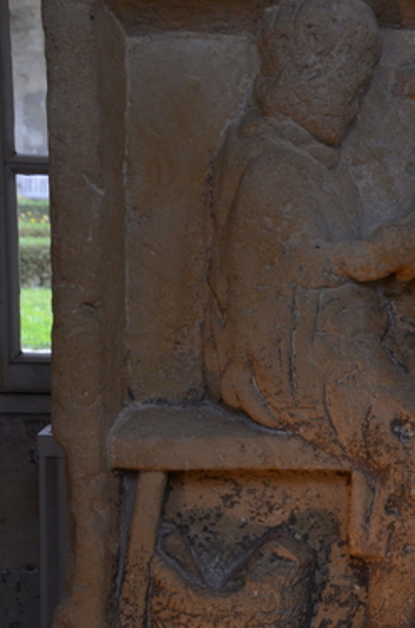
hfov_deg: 11.6
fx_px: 2034
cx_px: 366
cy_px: 444
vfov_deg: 17.5
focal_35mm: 117
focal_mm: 44
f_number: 7.1
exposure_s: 1/200
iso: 1000
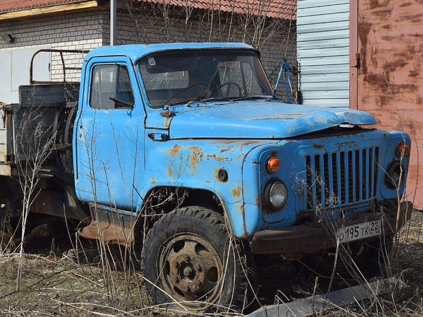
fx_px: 926
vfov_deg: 19.4
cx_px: 164
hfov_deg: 25.7
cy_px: 108
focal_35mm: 76
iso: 100
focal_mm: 31
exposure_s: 1/800
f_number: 5.6
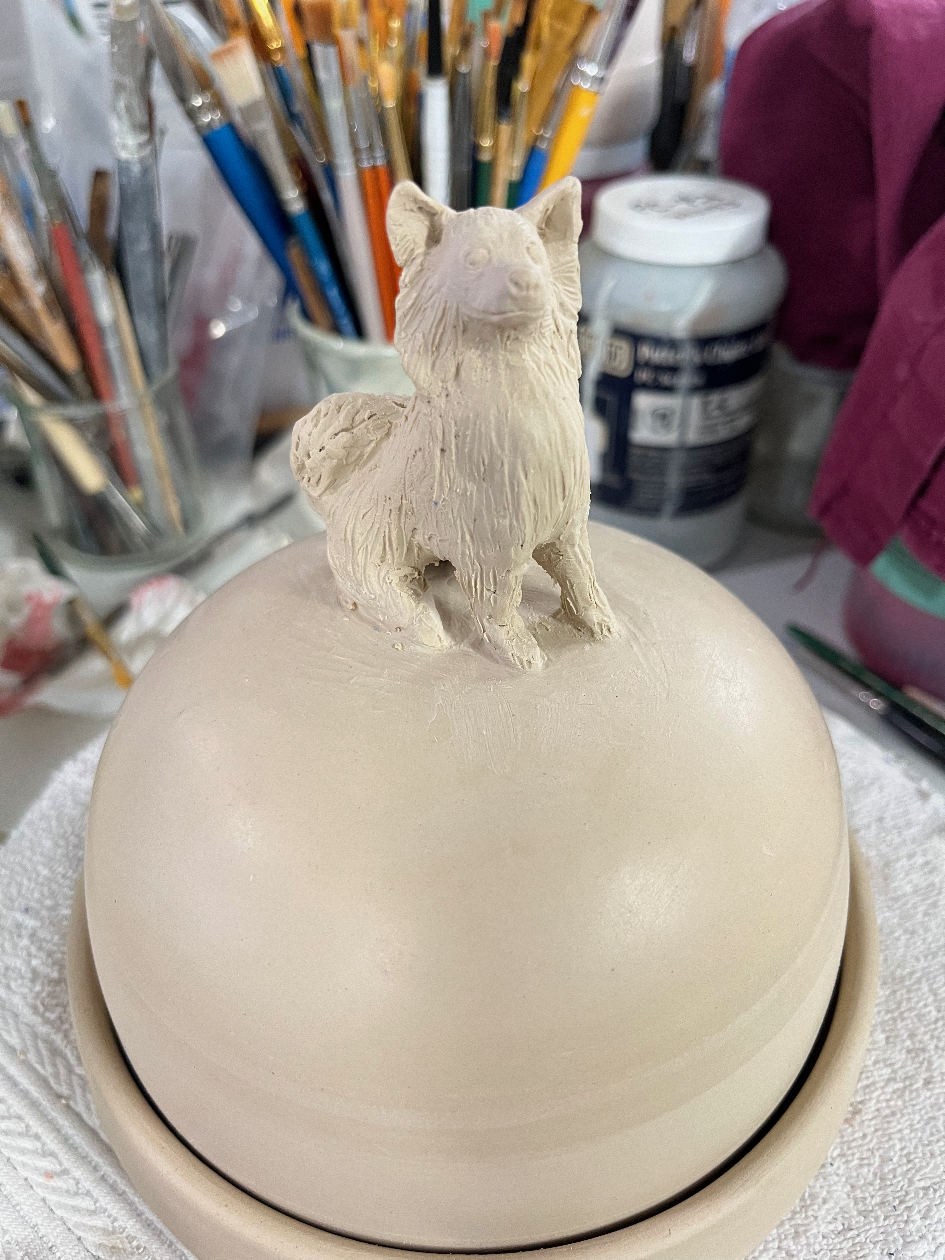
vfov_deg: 67.3
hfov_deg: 53.1
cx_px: 472
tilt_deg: -38.9
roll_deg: +3.4
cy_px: 630
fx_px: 946
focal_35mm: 26
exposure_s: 1/60
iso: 160
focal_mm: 5.1
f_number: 1.6
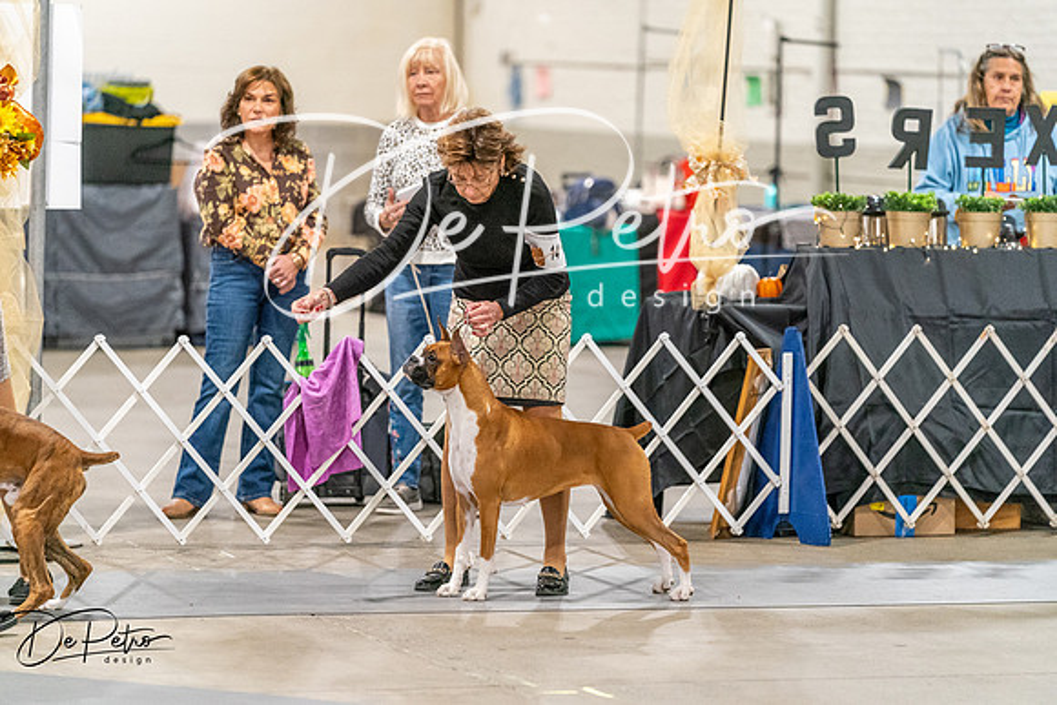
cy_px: 352
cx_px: 528
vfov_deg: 7.5
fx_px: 5345
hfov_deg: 11.3
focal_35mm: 182
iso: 6400
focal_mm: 182
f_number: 3.2
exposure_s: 1/250
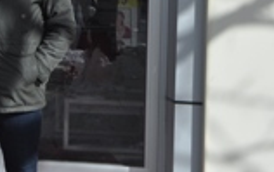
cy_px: -63
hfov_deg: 14.7
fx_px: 1005
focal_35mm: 134
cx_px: -108
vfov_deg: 9.6
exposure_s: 1/400
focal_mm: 31
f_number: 10
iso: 200
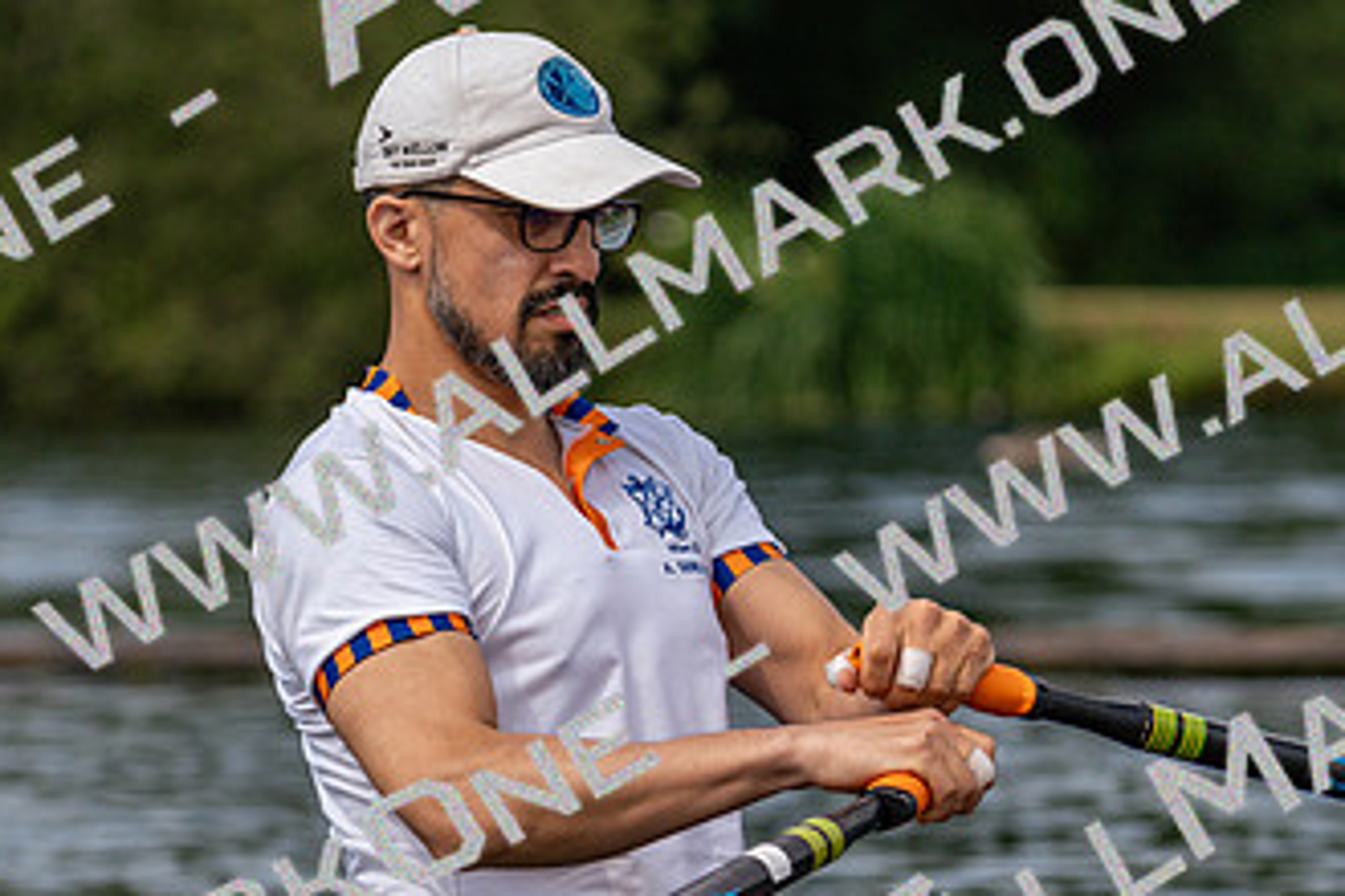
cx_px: 538
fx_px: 14047
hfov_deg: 5.5
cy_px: 682
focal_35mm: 376
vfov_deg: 3.7
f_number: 5.6
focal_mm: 214
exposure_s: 1/1600
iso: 320
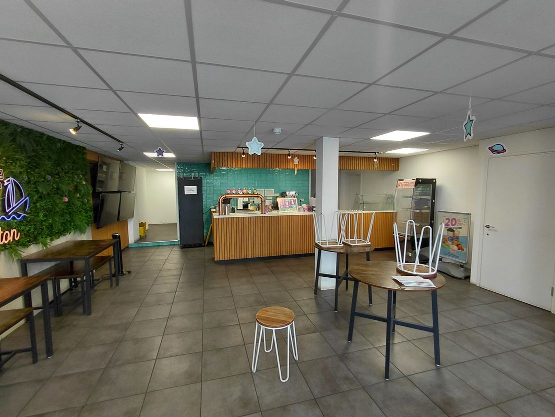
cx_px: 278
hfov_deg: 94.5
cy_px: 208
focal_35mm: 16
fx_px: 257
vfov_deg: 78.1
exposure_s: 1/50
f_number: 2.2
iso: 50
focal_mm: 1.64
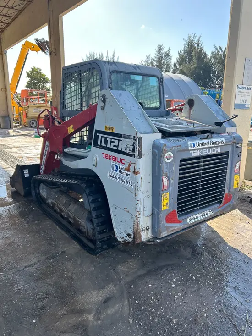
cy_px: 168
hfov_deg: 53.1
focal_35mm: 26
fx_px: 252
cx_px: 126
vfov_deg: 67.3
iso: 50
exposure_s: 1/909
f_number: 1.5
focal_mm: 5.7
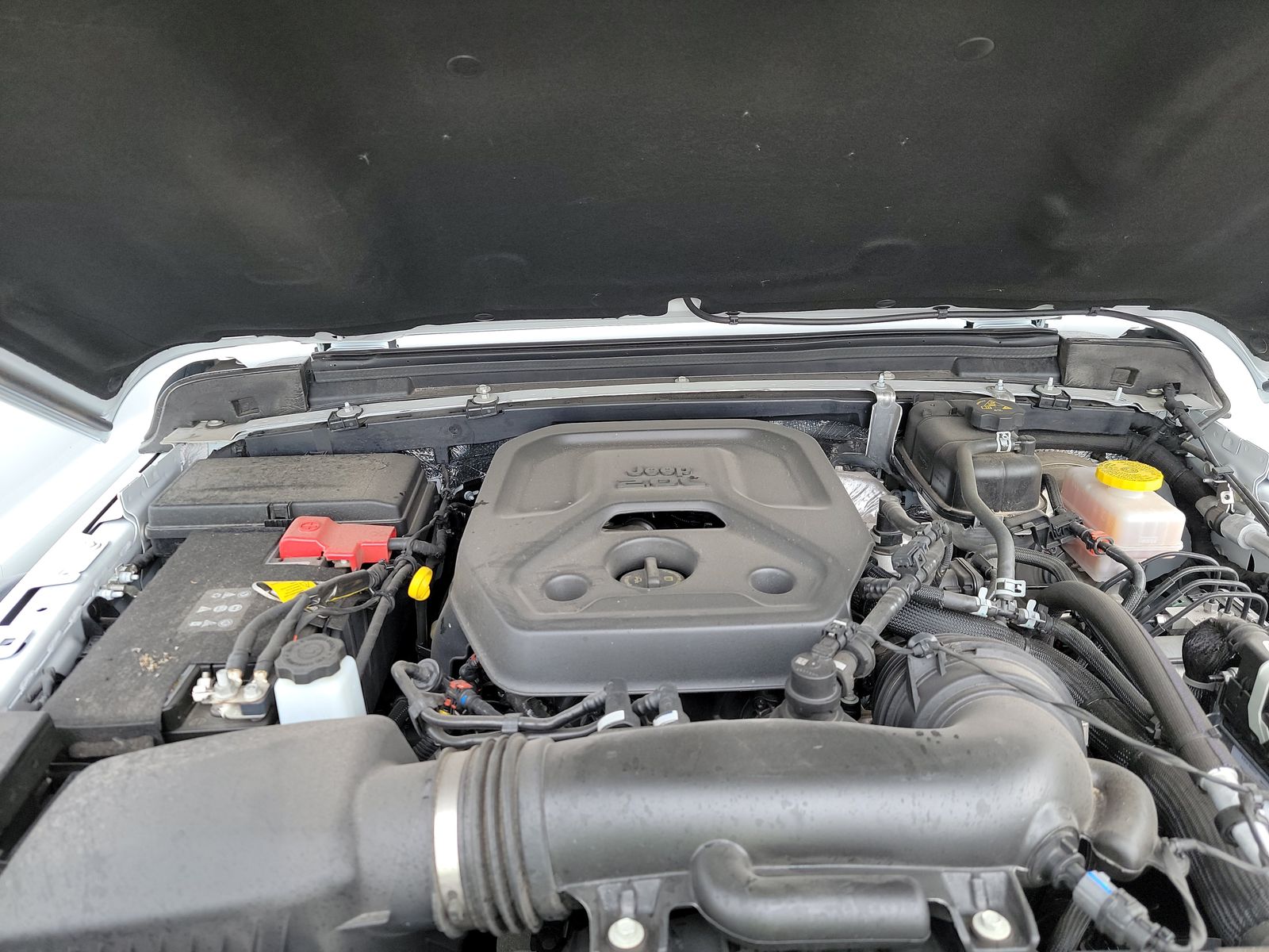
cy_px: 476
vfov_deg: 56.8
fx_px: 880
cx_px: 634
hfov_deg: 71.6
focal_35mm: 24
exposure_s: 1/119
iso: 98
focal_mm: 6.7
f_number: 1.8
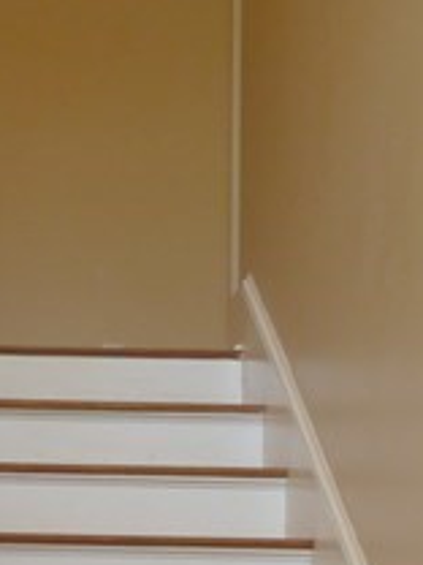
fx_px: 1809
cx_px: -136
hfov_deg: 12.9
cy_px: 953
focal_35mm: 111
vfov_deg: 15.7
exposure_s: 1/25
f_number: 3.5
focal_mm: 5.4
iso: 100
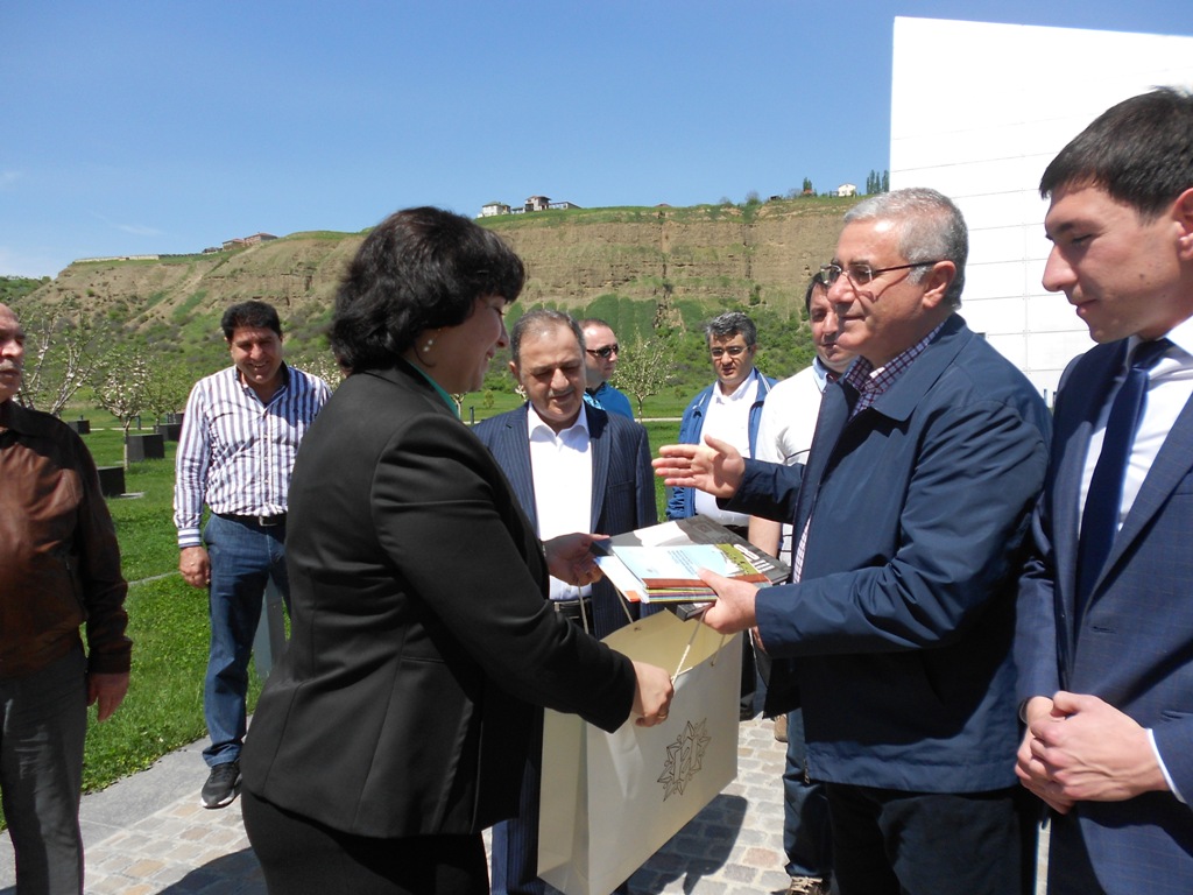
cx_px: 596
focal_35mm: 26
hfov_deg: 67.3
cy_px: 448
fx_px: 896
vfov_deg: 53.1
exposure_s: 1/1000
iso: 80
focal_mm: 4.6
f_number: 3.2
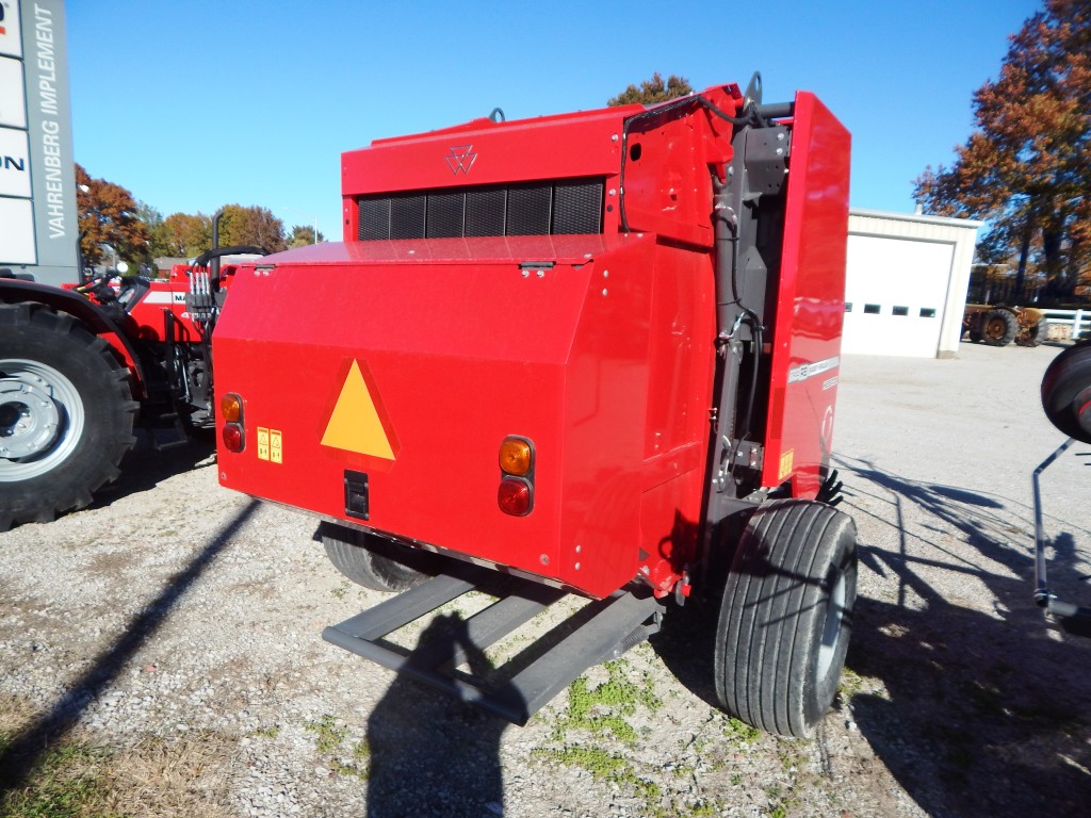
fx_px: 693
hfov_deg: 76.4
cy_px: 409
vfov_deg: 61.1
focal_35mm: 22
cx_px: 546
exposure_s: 1/500
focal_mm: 4
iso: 125
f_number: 6
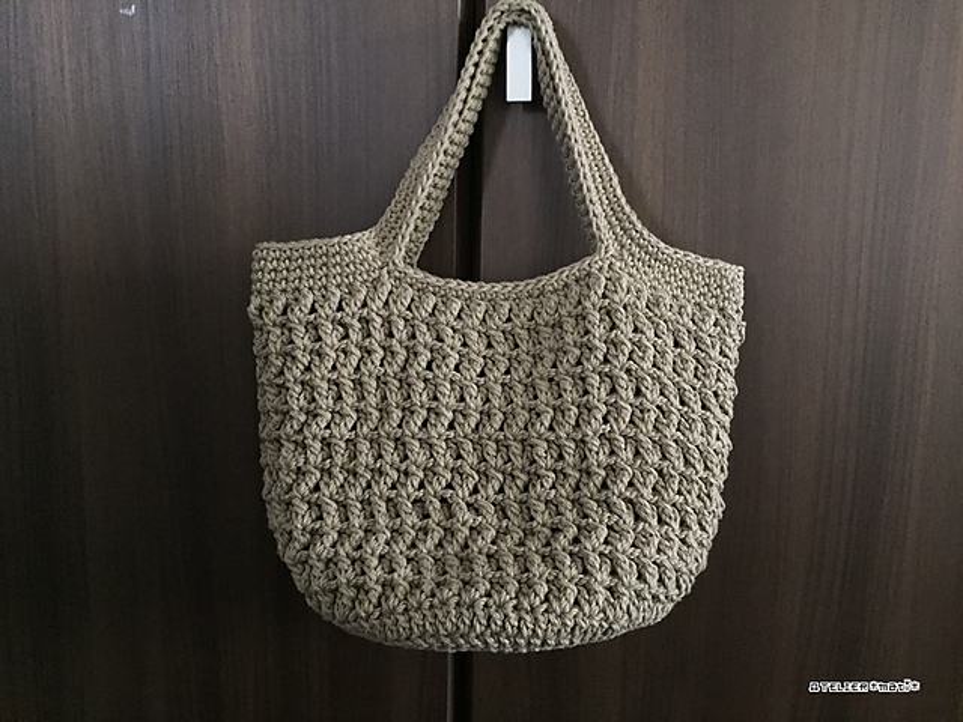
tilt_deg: -9.6
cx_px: 482
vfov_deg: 48.2
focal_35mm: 29
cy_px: 361
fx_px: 807
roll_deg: -1.4
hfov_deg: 61.7
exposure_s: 1/15
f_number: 2.2
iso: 640
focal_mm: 4.15
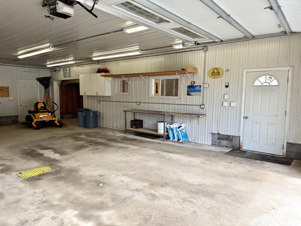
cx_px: 150
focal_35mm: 24
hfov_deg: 71.6
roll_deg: +0.1
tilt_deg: -5.4
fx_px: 209
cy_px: 113
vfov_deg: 56.8
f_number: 1.78
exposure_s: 1/401
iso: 80
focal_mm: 6.76
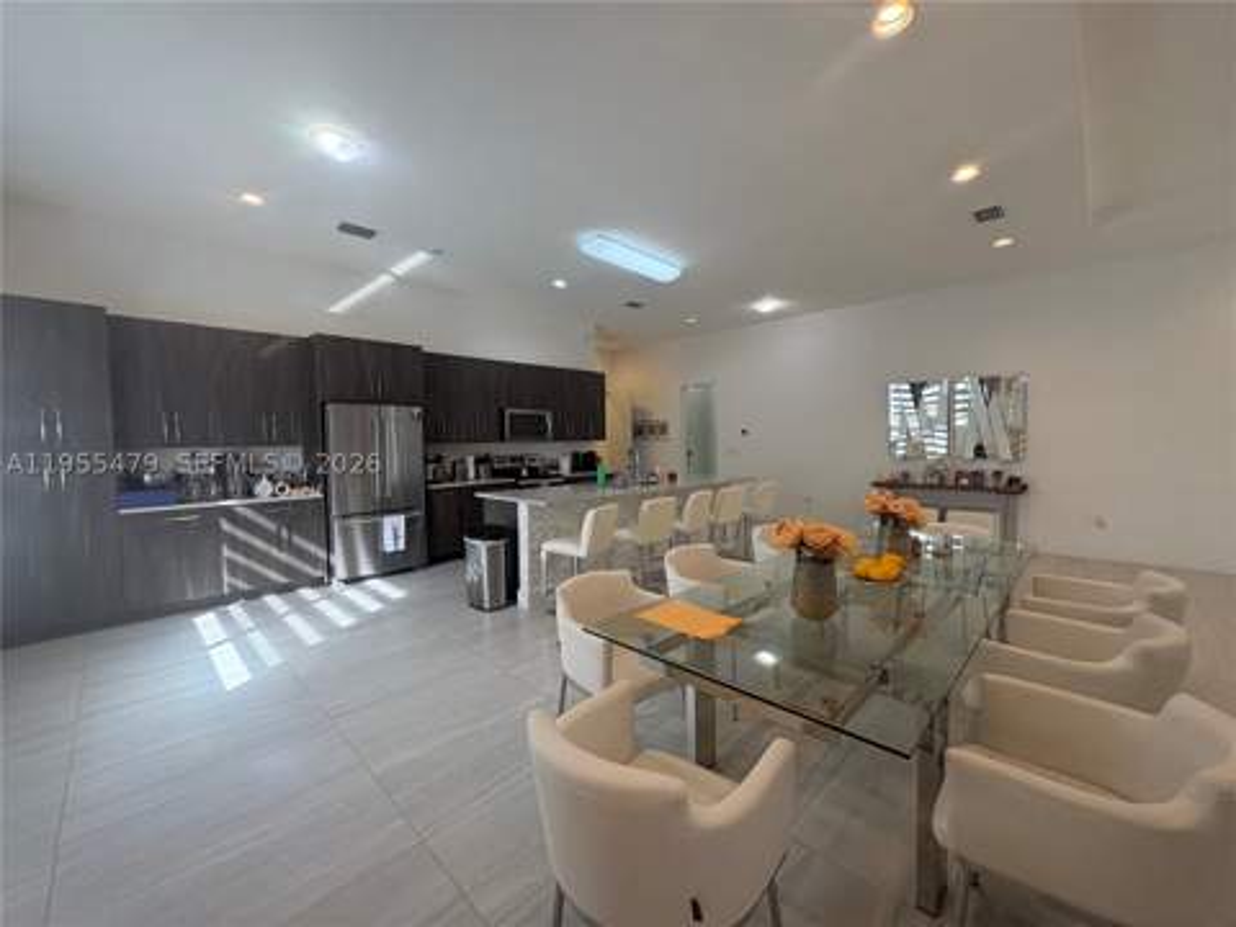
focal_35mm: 14
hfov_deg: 102.1
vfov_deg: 85.7
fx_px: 500
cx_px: 618
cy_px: 464
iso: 250
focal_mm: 2.22
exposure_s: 1/120
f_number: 2.2
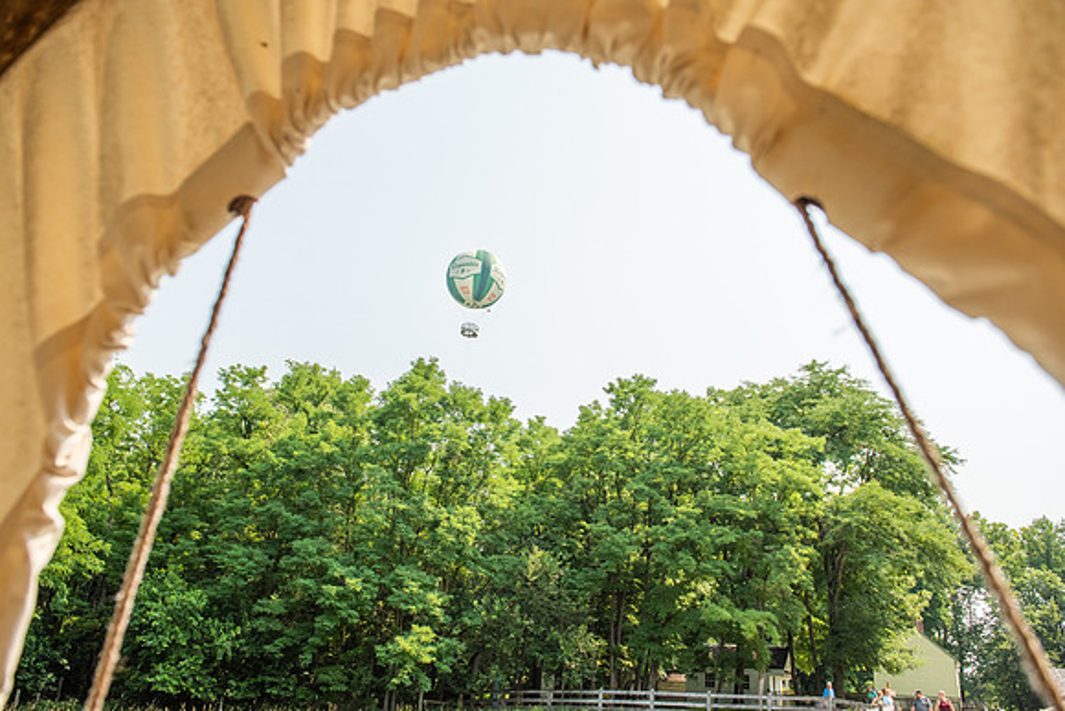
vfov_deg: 51.1
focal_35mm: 25
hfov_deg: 71.2
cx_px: 532
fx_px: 743
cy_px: 356
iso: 500
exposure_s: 1/3200
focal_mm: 24
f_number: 4
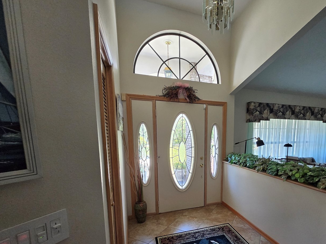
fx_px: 160
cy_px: 155
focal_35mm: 17
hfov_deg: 89.3
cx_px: 202
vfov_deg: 73.2
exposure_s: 1/100
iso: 320
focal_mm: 1.7
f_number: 2.2
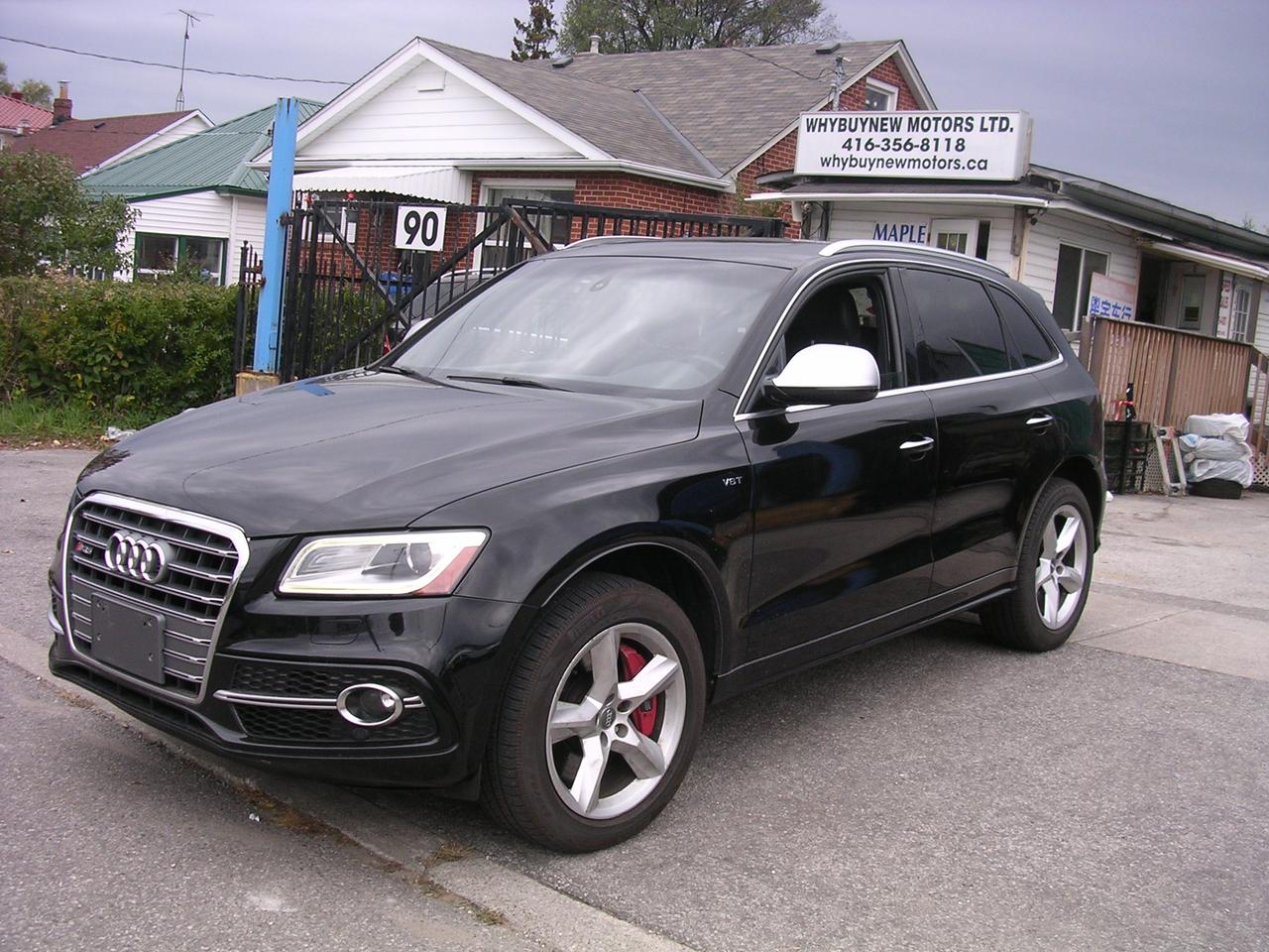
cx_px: 634
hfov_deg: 49.0
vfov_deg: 37.7
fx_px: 1393
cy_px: 476
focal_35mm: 38
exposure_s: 1/125
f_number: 2.8
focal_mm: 5.8
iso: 100
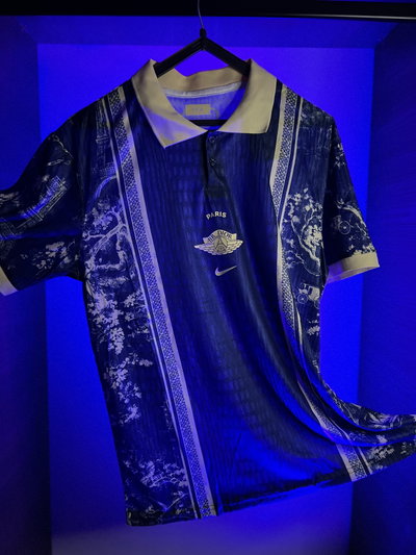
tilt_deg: -5.6
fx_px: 416
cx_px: 208
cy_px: 278
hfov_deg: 53.1
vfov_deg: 67.3
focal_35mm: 26
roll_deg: -0.1
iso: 500
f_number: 1.5
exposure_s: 1/45
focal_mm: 5.7
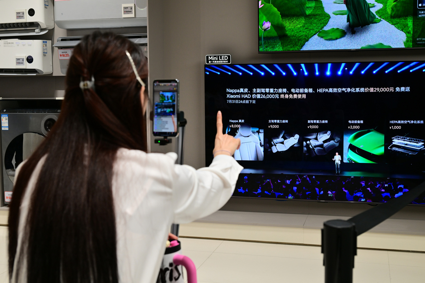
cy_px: 142
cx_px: 212
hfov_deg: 44.5
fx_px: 519
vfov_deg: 30.5
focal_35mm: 44
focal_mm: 44
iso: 360
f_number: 6.3
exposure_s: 1/100
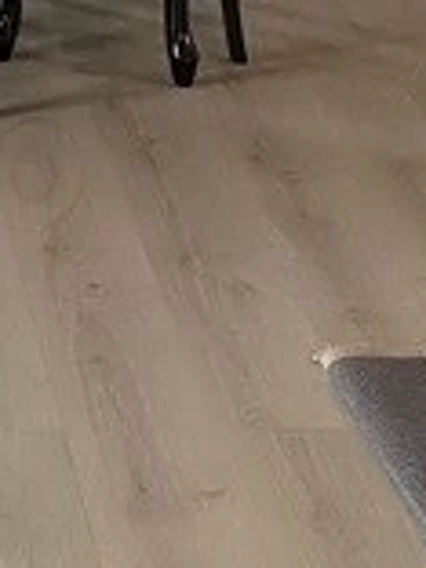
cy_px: -510
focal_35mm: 154
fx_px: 2527
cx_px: -66
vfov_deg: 11.7
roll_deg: -1.4
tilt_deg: -6.2
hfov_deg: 9.5
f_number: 1.78
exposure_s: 1/60
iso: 500
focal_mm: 6.76
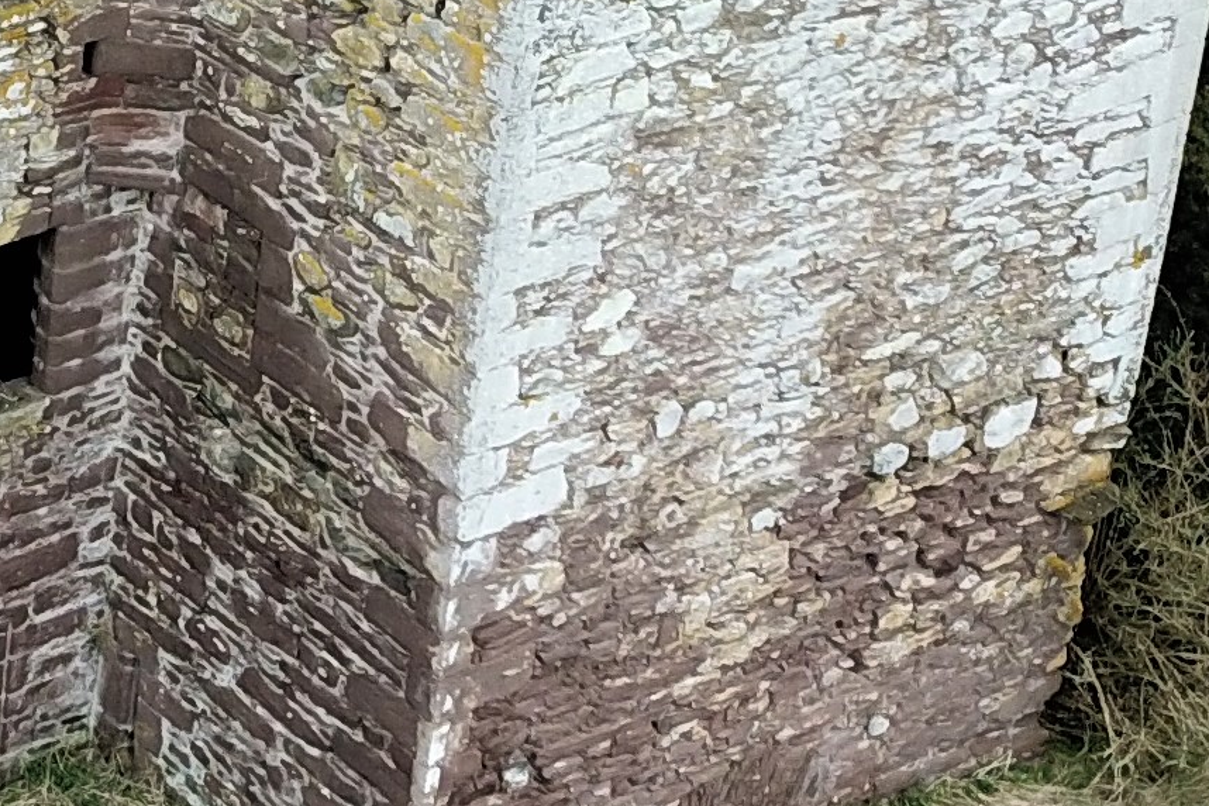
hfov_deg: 15.1
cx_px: -589
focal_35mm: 126
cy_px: -452
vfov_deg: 10.5
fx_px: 4231
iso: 100
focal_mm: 4.73
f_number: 2.2
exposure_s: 1/223
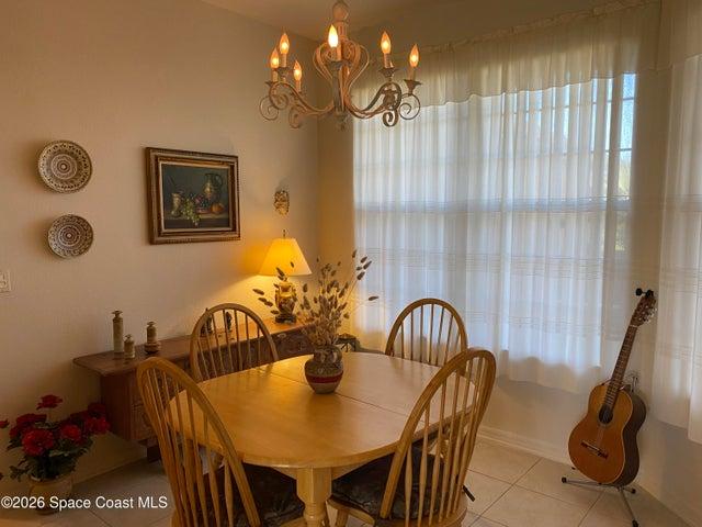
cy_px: 264
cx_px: 351
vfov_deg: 53.1
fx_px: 527
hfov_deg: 67.3
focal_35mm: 26
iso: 80
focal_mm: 4.25
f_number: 1.8
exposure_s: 1/60
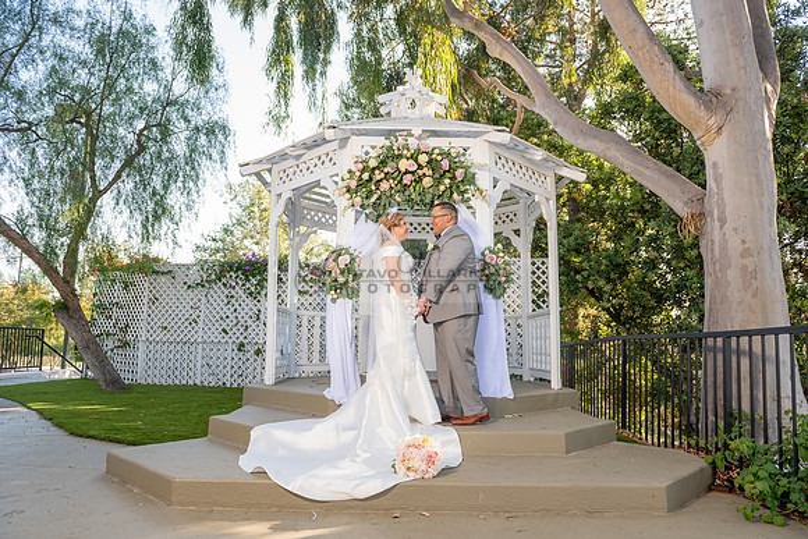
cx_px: 404
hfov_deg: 73.7
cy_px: 270
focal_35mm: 24
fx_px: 539
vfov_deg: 53.2
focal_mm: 24
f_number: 4.5
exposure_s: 1/200
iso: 250
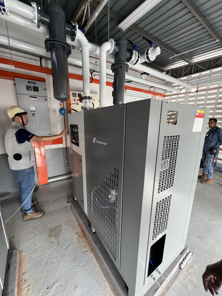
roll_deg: -0.9
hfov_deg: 89.9
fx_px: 111
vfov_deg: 106.2
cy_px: 148
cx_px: 111
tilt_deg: -13.5
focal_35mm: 13
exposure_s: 1/99
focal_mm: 1.57
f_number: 1.8
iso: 125
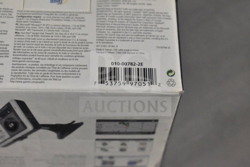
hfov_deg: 24.6
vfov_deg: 16.6
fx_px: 573
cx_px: 125
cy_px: 84
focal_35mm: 82
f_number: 5.6
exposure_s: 1/100
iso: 9000
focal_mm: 55
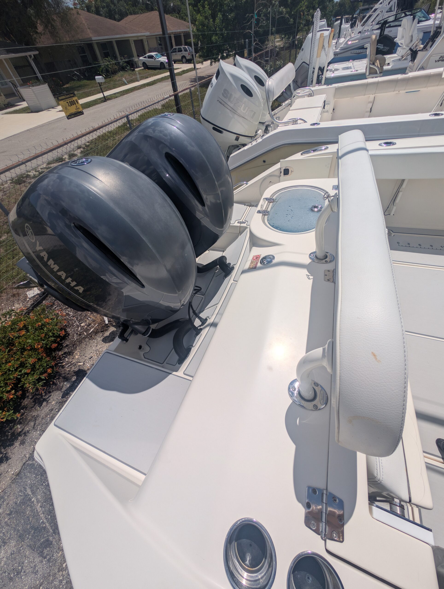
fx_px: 205
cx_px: 222
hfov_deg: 94.6
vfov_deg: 110.5
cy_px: 294
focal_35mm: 12
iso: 43
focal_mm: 2.23
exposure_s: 1/7692
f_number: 1.95
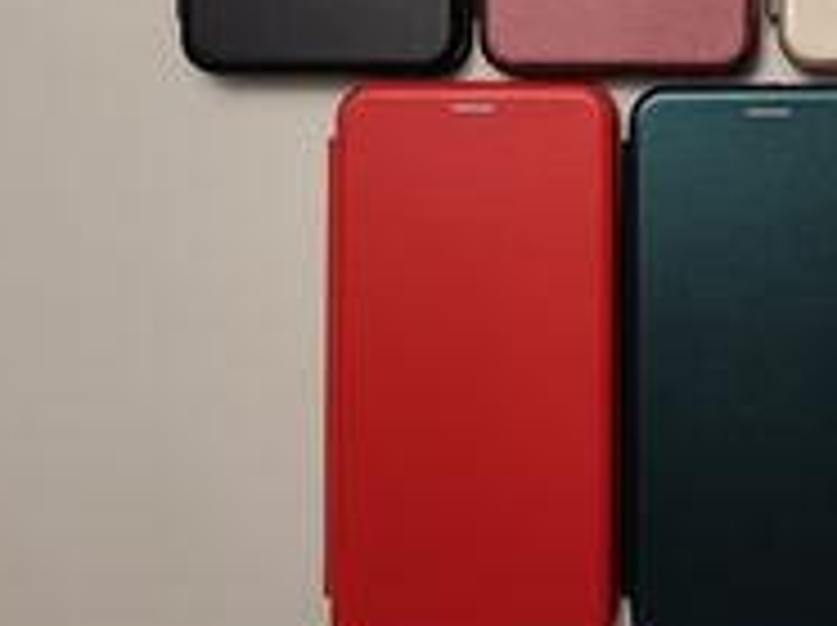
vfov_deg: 25.3
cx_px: 765
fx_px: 1352
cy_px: 72
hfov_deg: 32.5
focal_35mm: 56
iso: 50
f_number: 1.8
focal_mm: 5.4
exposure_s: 1/100
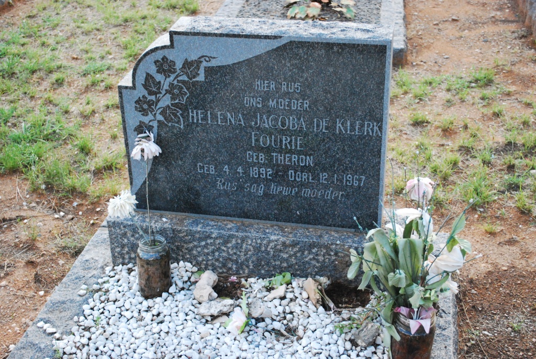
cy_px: 180
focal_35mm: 51
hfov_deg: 38.8
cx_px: 268
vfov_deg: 26.5
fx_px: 760
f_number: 5
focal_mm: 34
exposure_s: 1/800
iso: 1600
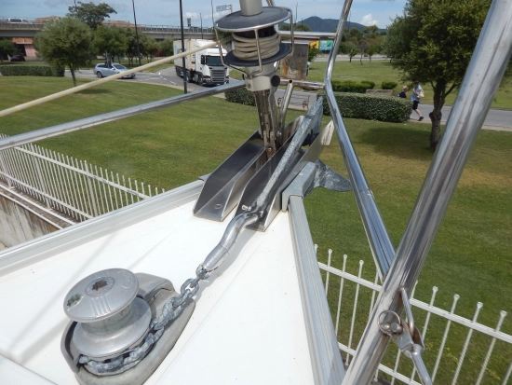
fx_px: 340
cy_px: 192
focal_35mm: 23
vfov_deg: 58.9
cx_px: 256
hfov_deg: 73.9
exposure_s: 1/1000
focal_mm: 4
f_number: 6
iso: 125
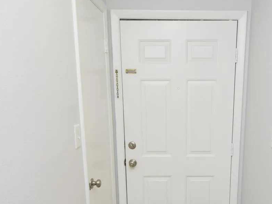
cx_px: 172
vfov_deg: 39.2
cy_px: 163
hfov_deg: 52.0
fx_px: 275
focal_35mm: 35
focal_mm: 12
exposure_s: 1/60
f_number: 4
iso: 400
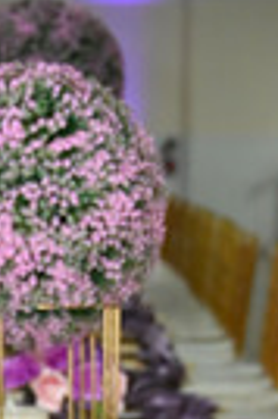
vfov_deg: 11.2
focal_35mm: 179
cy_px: 525
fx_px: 2079
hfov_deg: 7.6
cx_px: -2
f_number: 4
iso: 1600
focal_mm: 40
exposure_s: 1/160
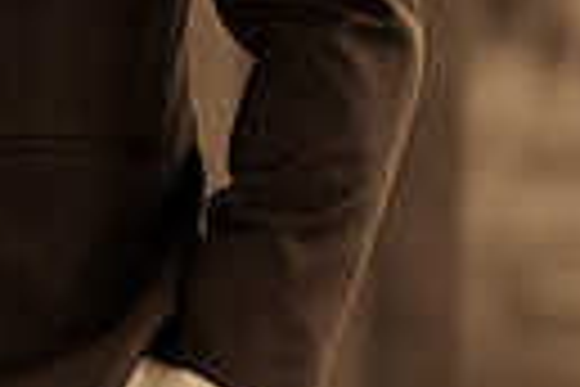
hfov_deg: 2.5
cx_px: -525
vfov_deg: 1.7
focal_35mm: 820
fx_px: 13210
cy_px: -218
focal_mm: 180
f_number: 2.8
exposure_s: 1/400
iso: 320
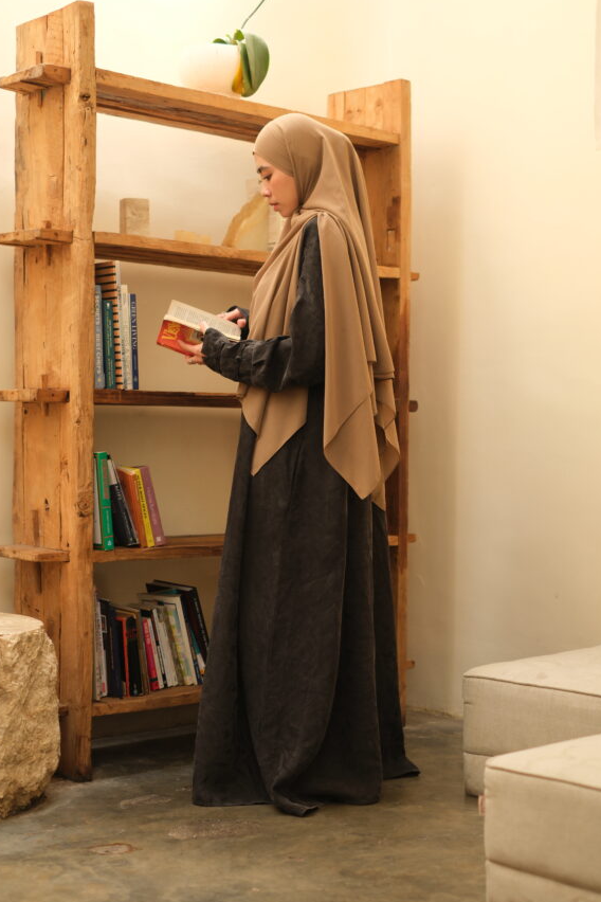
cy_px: 446
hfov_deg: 24.2
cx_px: 304
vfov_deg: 35.6
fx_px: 1402
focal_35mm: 56
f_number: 2
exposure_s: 1/250
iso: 320
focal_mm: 35
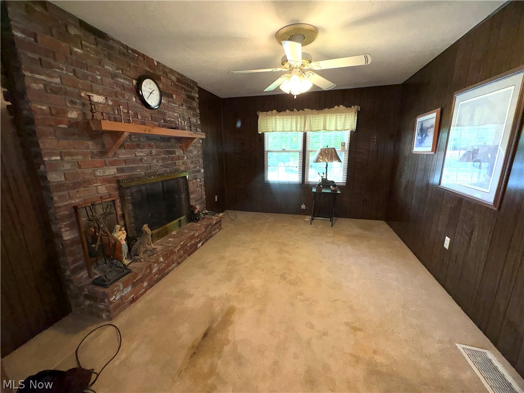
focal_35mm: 14
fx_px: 212
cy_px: 196
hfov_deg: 102.1
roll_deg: +1.2
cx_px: 262
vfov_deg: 85.7
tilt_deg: -12.1
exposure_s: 1/66
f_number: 2.2
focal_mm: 2.22
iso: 50
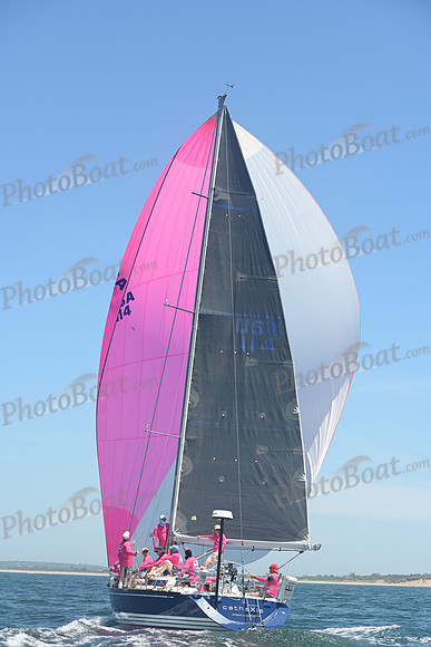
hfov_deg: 19.5
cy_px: 324
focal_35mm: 70
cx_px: 216
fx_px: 1256
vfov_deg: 28.8
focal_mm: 70
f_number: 7.1
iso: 320
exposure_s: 1/1000
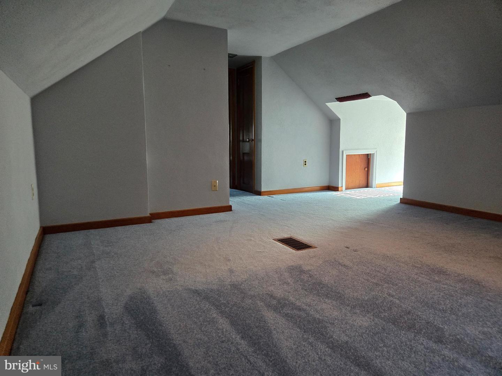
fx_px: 334
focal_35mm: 23
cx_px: 251
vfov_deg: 58.9
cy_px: 188
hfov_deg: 73.9
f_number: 1.8
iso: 1000
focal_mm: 5.4
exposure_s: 1/120
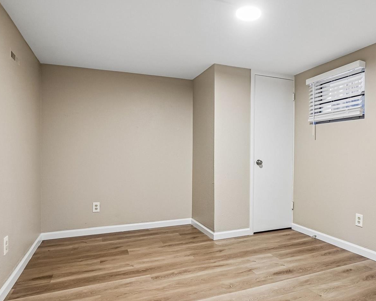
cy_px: 160
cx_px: 221
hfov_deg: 72.0
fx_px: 256
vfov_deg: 60.8
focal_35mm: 23
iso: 400
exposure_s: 1/2.5
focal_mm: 12
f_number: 8
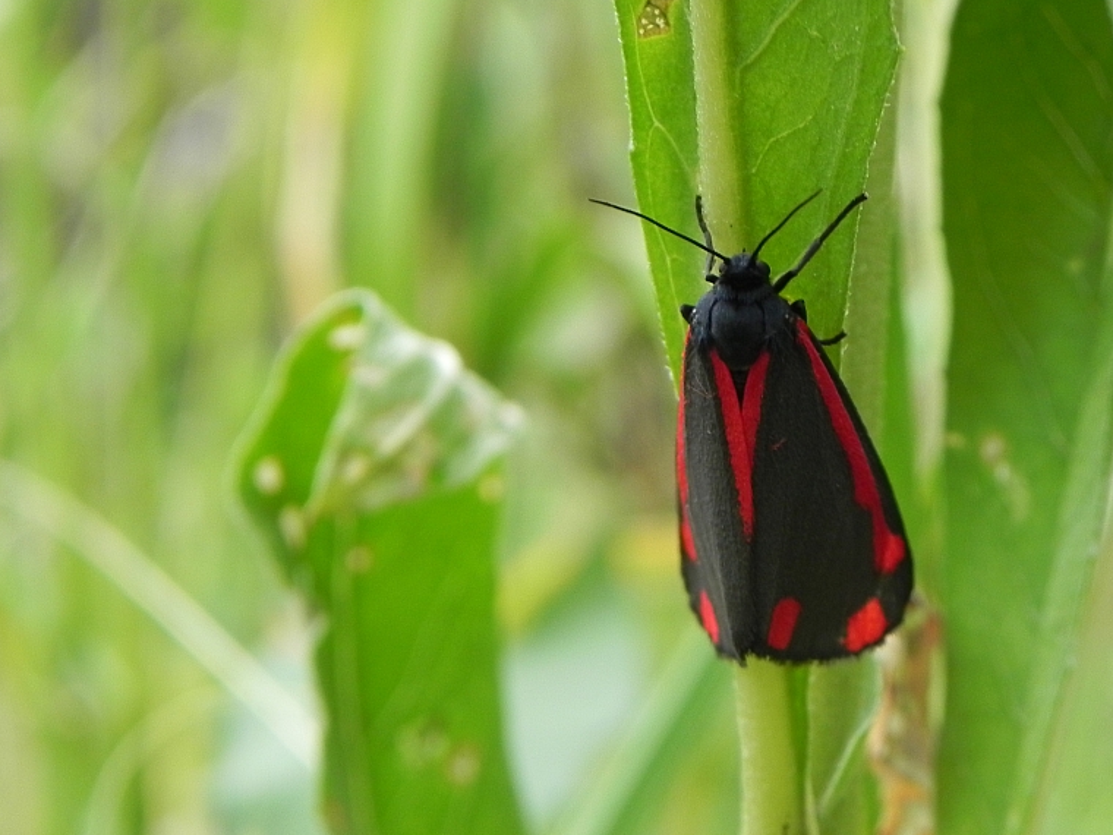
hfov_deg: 15.4
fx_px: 4116
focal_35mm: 128
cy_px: 435
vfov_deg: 11.6
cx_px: 691
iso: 160
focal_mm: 16.9
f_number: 4
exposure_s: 1/134
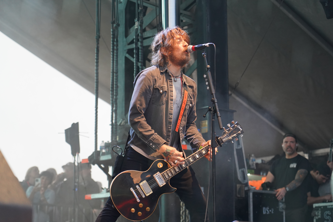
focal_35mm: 105
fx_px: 971
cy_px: 111
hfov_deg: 19.5
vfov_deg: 13.0
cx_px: 166
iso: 3200
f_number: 4
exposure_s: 1/160
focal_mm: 105
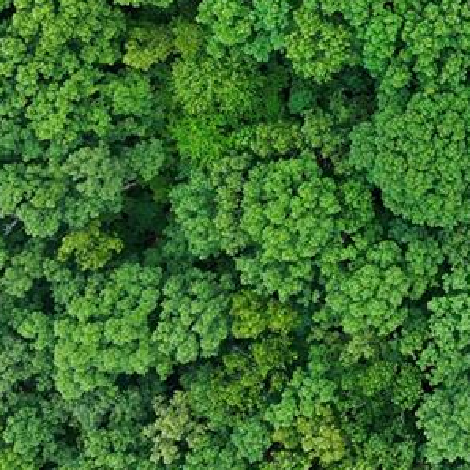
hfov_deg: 22.3
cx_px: 519
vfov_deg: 23.0
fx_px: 1121
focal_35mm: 73
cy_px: 38
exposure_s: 1/800
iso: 130
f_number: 1.8
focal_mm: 8.67
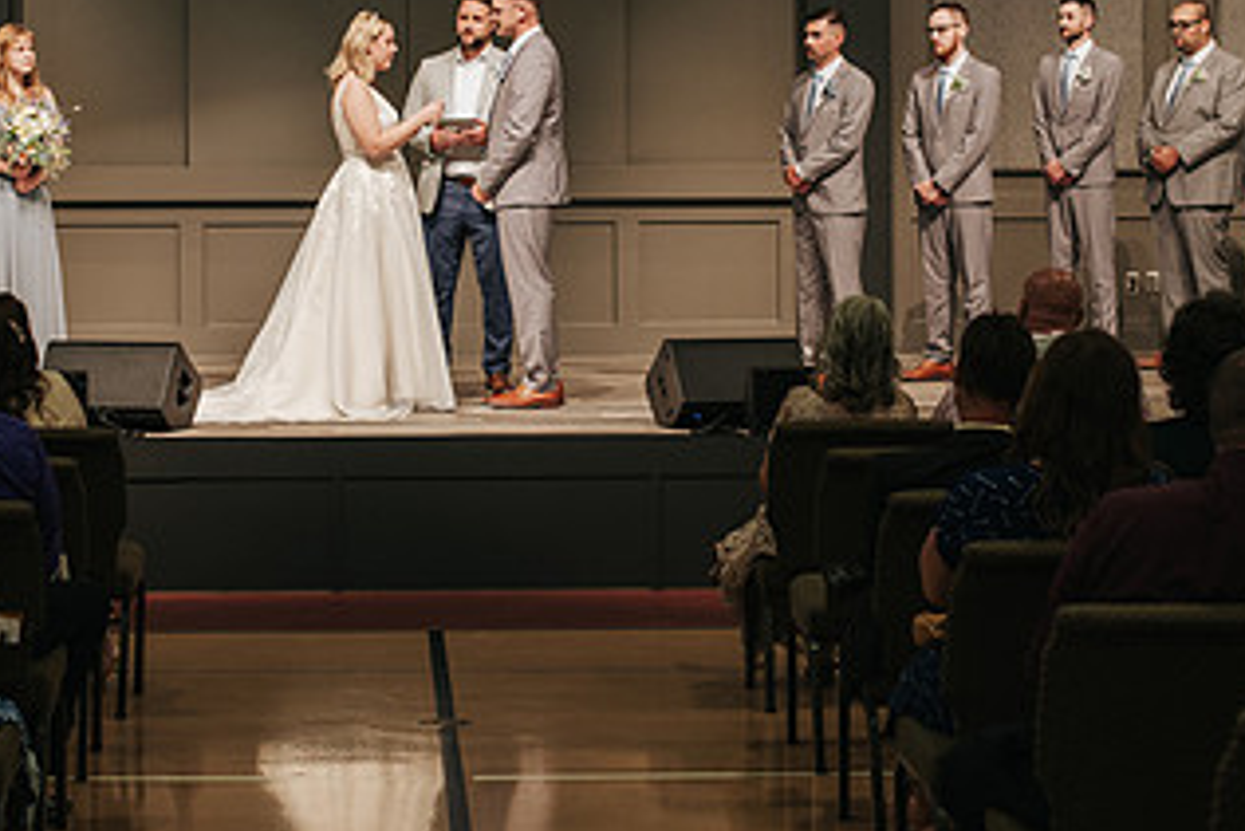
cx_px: 455
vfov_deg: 14.0
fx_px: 3356
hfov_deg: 21.0
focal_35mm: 97
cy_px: 120
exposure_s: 1/200
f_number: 3.2
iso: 1000
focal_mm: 50
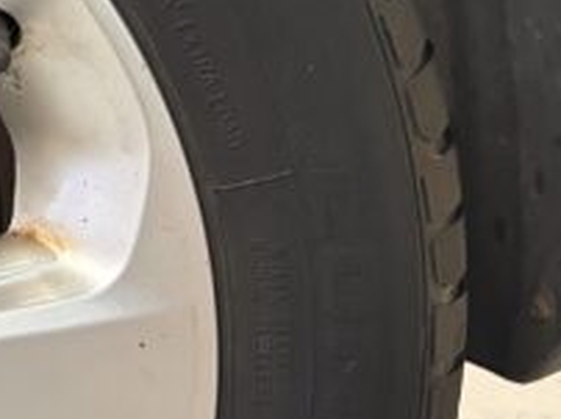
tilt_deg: -16.6
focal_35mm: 132
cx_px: -572
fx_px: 2137
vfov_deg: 11.2
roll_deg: +0.7
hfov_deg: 12.9
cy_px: 283
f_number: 1.6
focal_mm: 5.96
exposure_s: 1/50
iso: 320
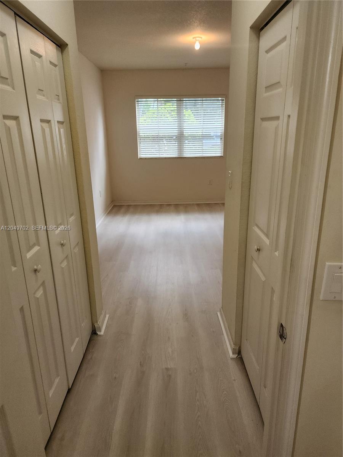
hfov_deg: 58.9
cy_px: 228
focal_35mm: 23
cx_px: 172
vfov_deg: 73.9
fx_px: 304
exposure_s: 1/120
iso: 200
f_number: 1.8
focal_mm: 6.4
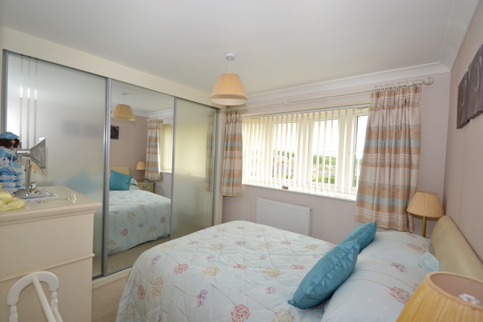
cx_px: 242
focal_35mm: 15
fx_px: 201
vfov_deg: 77.3
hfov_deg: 100.4
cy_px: 161
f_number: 5
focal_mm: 10
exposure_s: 1/100
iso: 400
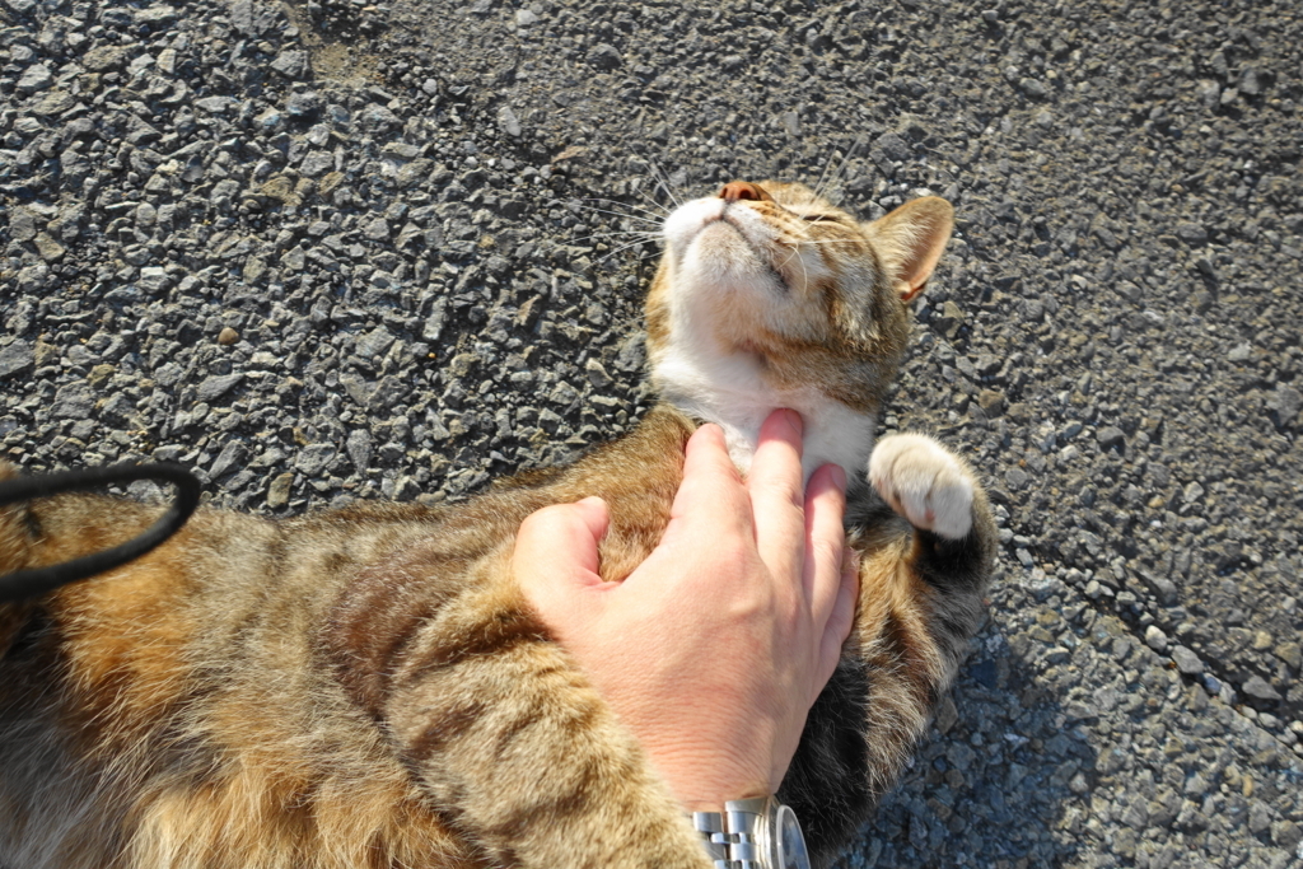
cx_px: 652
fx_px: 869
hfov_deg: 73.7
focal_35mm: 24
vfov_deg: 53.1
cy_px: 434
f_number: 4
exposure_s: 1/400
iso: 125
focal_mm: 8.8
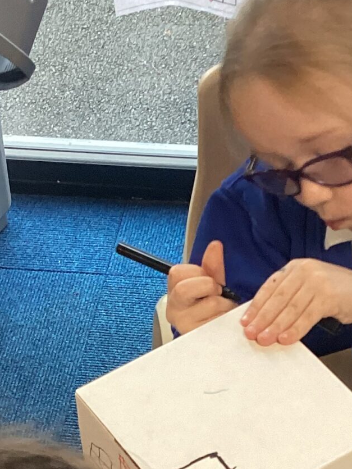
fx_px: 1287
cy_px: 426
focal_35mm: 95
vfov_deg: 20.2
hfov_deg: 15.6
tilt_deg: -50.0
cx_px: 161
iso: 125
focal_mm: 3.3
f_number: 2.4
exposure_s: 1/50
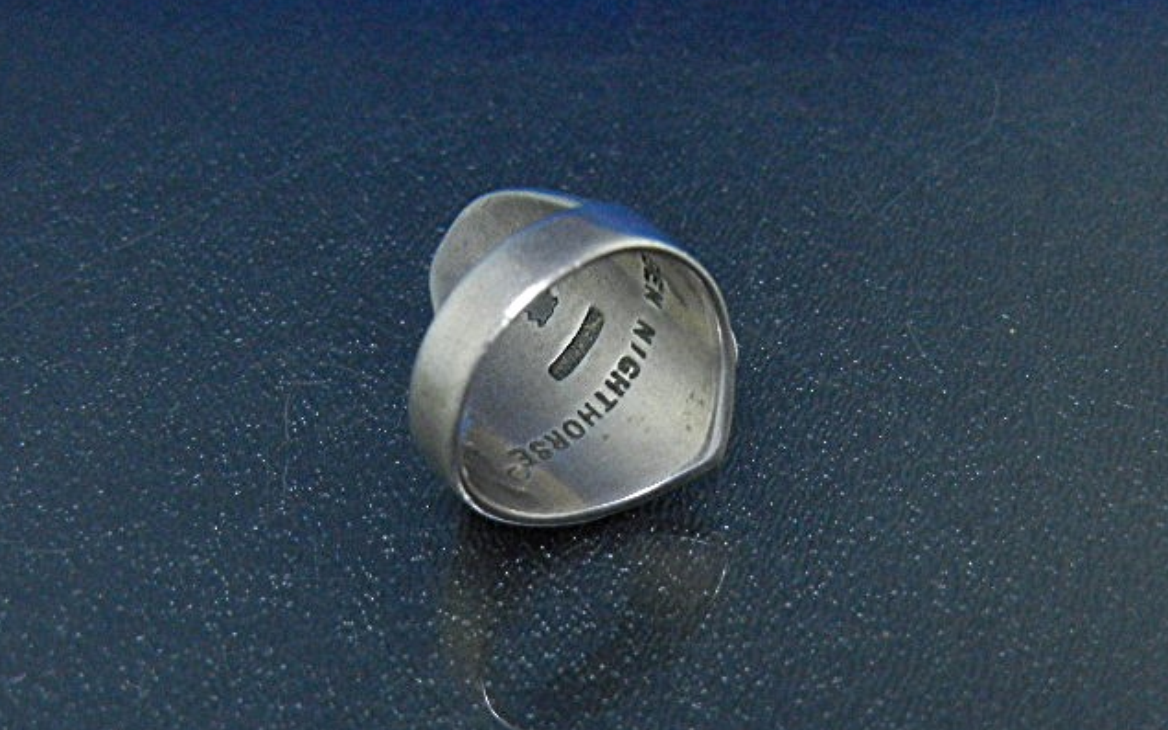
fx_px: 2006
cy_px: 353
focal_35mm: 63
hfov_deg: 32.5
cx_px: 583
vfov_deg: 20.6
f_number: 8
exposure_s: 1/30
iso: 800
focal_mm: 10.6
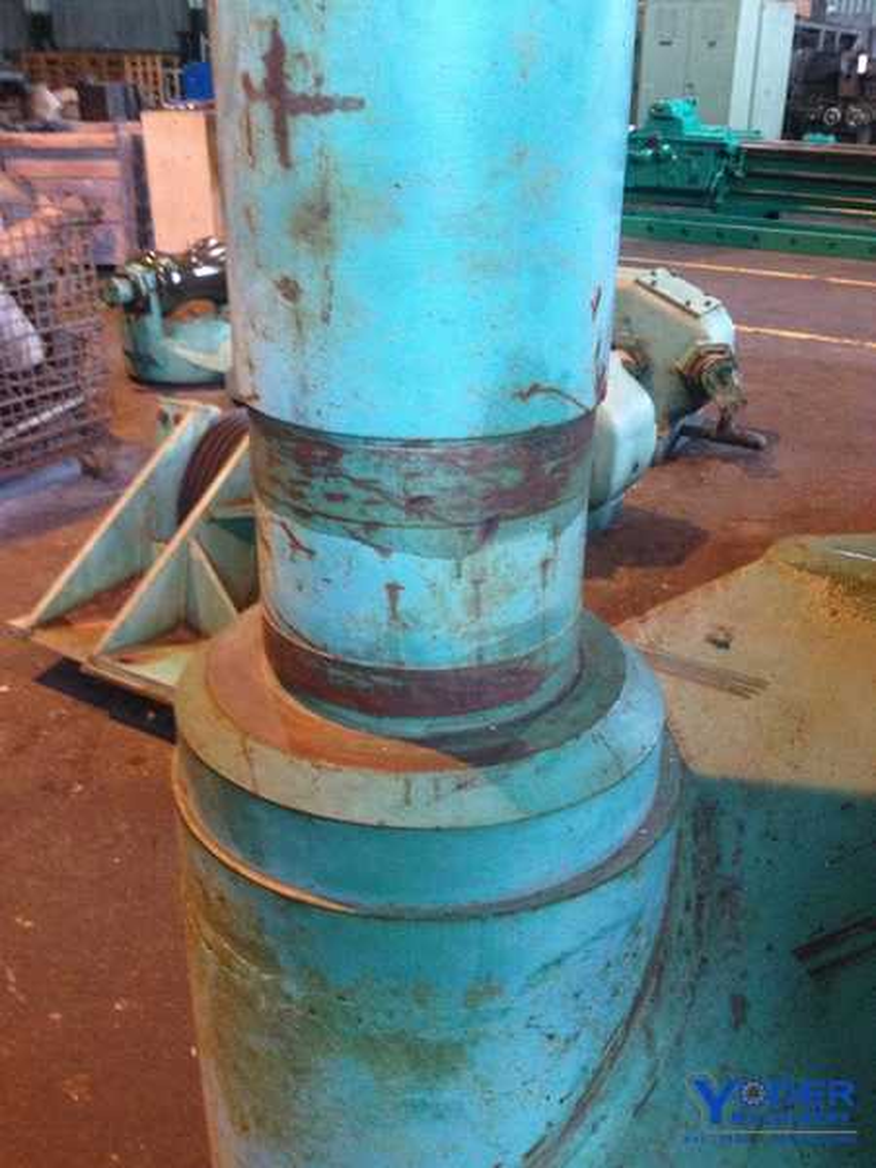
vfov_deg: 52.6
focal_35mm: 35
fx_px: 1181
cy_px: 584
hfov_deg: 40.7
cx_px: 438
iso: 400
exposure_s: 1/17
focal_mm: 4.28
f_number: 2.4
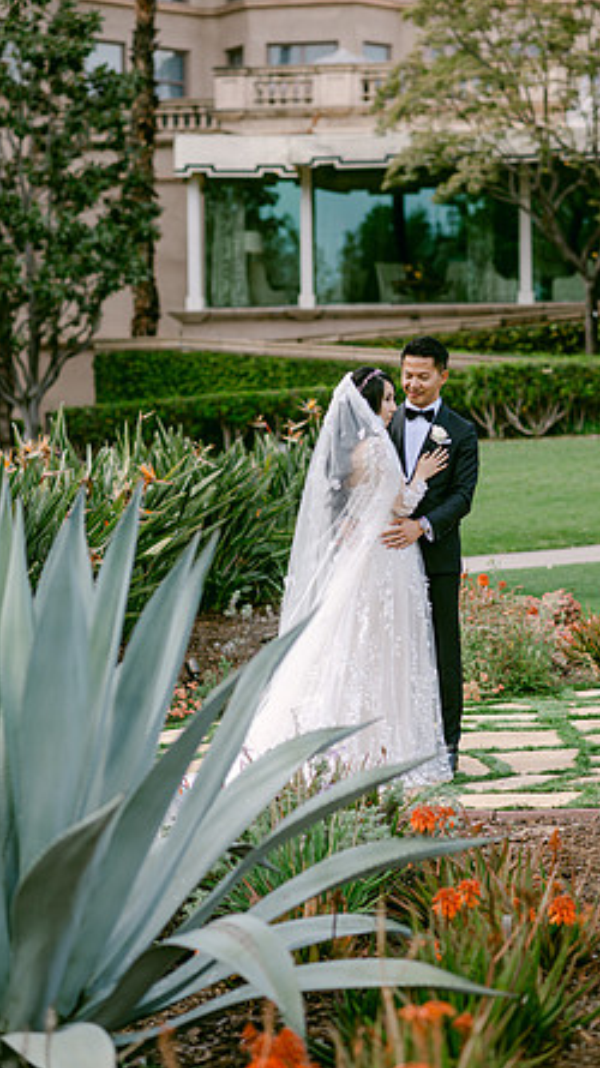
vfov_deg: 23.7
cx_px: 350
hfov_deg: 13.4
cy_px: 533
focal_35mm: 90
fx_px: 2548
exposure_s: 1/800
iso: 100
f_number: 2.8
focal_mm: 85
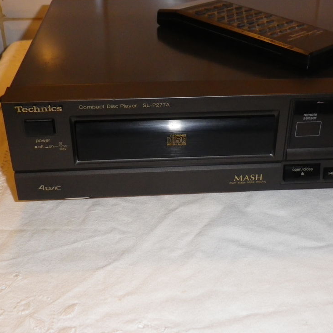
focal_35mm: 47
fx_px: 512
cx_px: 181
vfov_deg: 36.1
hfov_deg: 36.0
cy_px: 165
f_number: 4
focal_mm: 7
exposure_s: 1/50
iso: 400
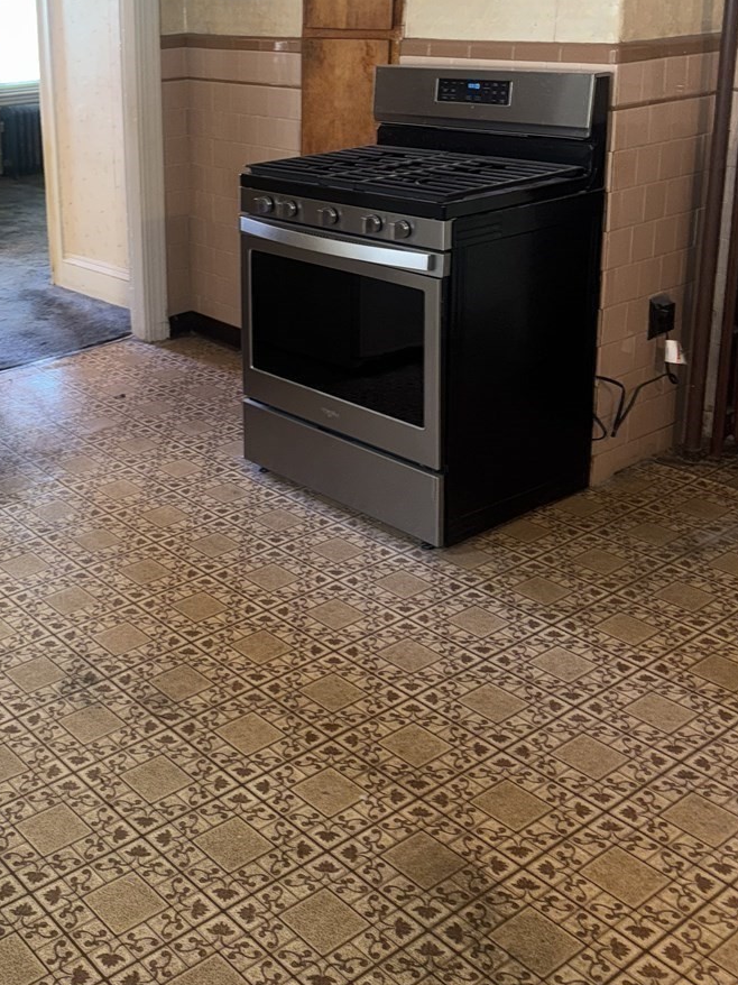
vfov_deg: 43.7
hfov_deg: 33.0
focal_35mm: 42
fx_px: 1194
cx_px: 108
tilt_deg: -14.1
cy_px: 276
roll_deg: +3.1
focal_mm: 6.76
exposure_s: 1/17
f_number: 1.78
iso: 80
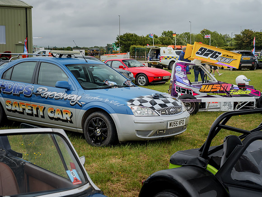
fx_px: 461
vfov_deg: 24.0
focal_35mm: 61
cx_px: 137
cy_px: 96
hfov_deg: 31.7
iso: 200
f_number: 4
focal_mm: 27
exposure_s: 1/320
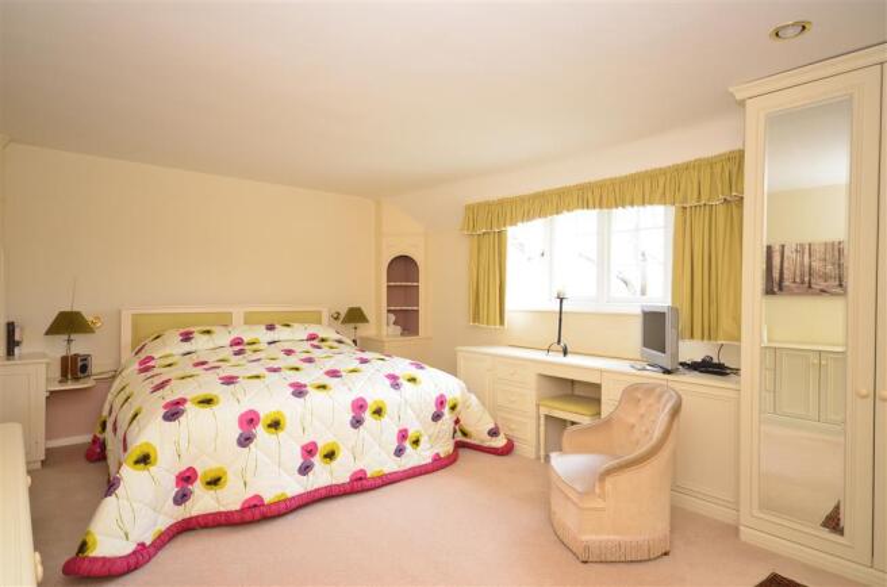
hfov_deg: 81.3
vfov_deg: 59.2
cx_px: 444
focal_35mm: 21
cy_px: 294
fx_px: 516
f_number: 6.3
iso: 640
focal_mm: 14
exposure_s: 1/25
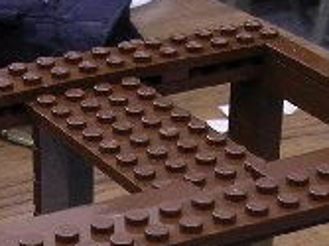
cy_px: 413
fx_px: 1387
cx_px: 51
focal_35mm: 146
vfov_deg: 9.7
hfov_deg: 13.4
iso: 100
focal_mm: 5.8
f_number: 2.8
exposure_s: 1/18.3
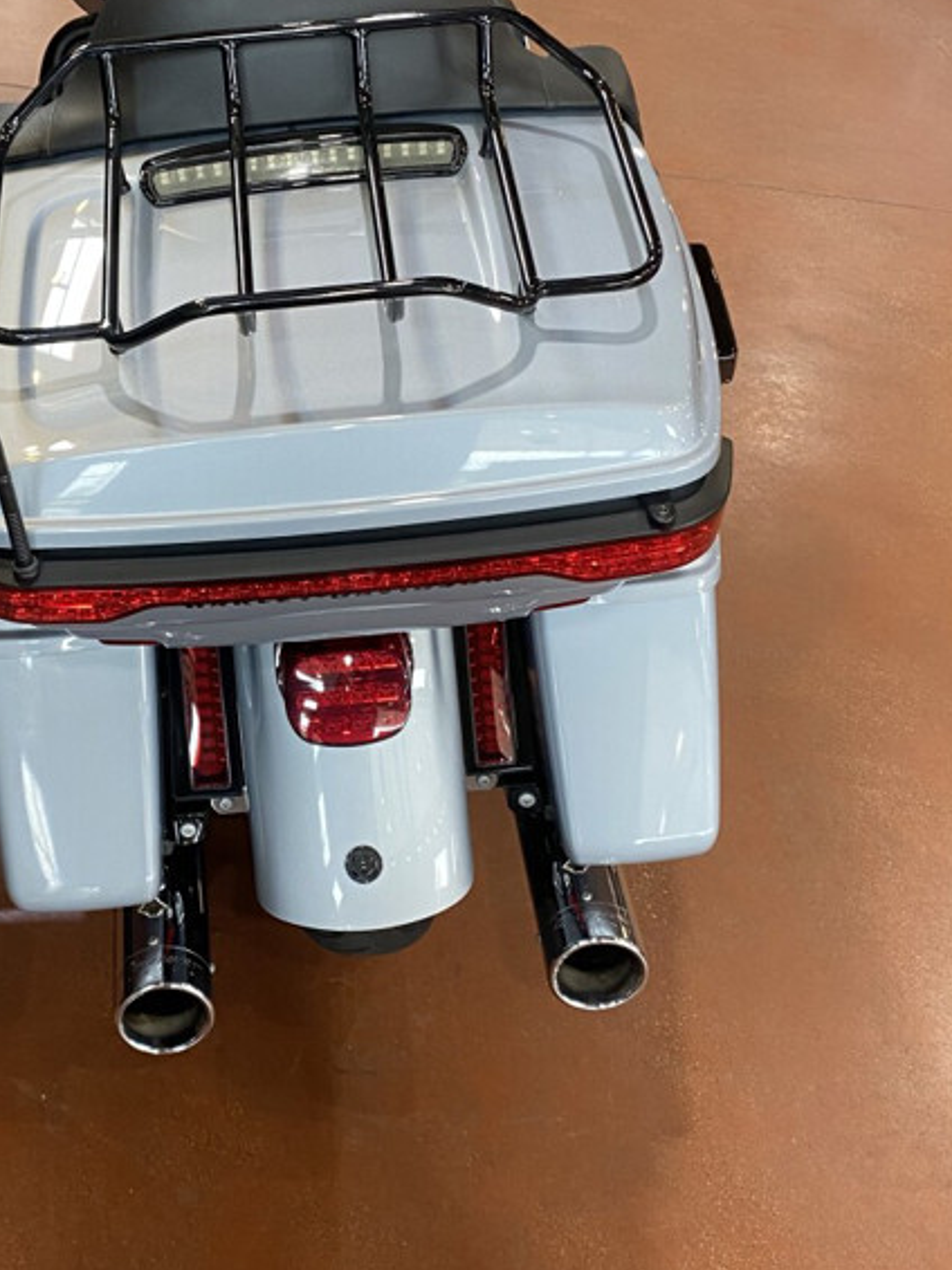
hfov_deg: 29.4
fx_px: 1798
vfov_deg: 38.8
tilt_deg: -33.1
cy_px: 517
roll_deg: -10.7
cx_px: 287
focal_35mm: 49
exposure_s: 1/60
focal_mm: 4.25
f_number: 1.8
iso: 125
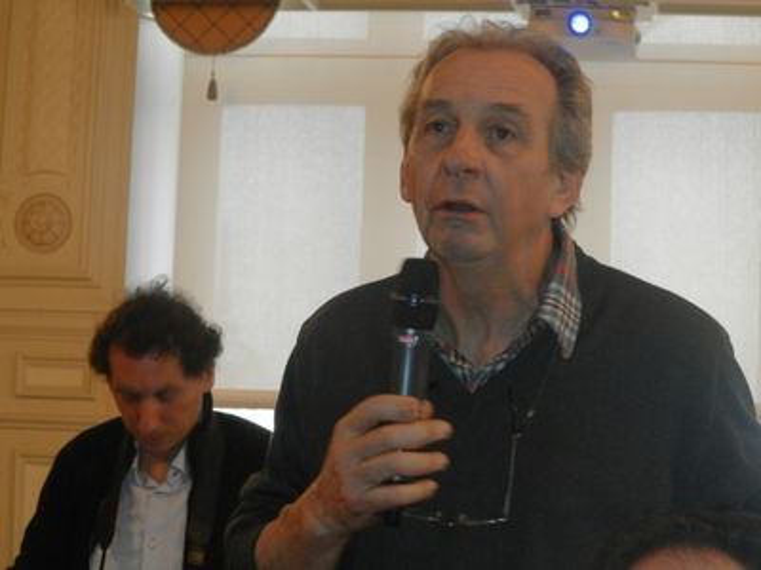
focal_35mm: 132
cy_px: 285
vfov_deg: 11.2
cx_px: 380
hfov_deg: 14.9
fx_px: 2902
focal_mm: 23.6
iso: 800
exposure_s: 1/30
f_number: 4.7
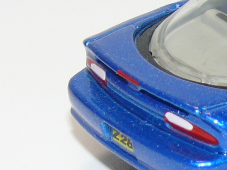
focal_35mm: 331
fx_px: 2170
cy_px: 26
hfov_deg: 5.9
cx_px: 336
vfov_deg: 4.5
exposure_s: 1/30
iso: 100
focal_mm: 13.6
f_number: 4
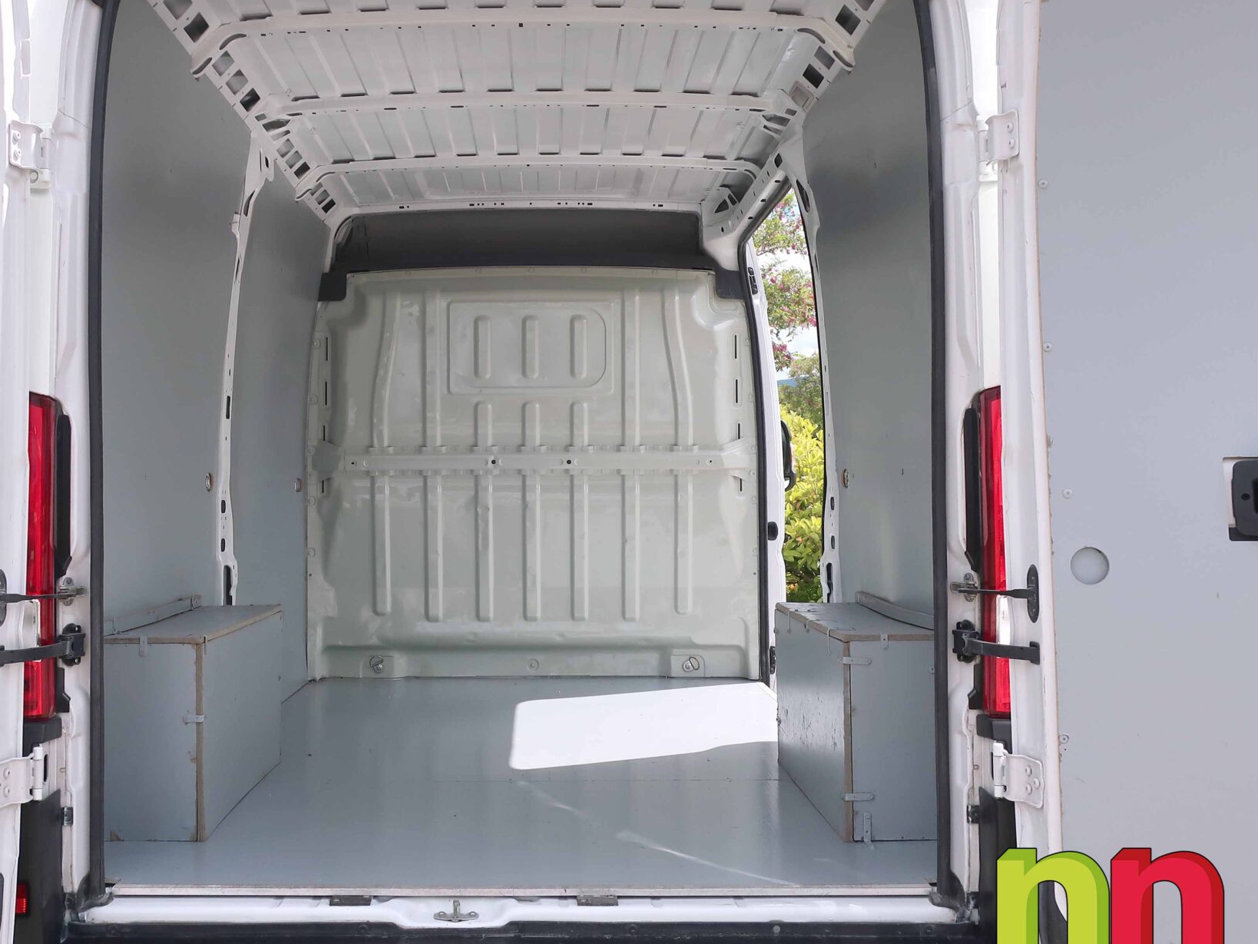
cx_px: 517
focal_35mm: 30
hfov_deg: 59.6
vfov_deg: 46.8
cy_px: 450
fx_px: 1090
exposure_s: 1/3200
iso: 80
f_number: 1.8
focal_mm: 6.86
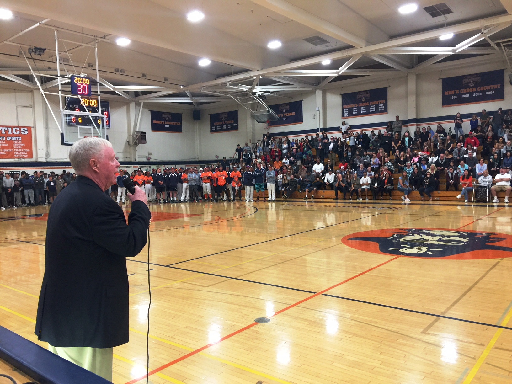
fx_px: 429
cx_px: 256
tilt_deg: -4.0
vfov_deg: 48.2
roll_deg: +1.4
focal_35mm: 29
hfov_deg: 61.7
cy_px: 192
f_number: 2.2
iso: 50
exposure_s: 1/15
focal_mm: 4.15
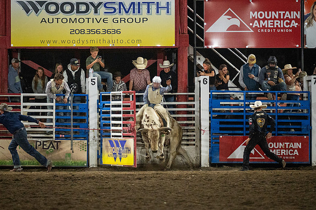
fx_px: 1871
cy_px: 75
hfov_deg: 9.7
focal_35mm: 213
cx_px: 150
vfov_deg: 6.4
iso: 5000
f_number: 2.8
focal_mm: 160
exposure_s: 1/640
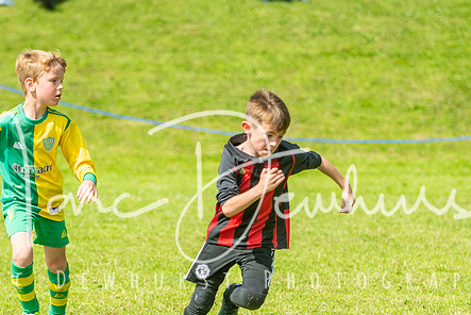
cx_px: 225
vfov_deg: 5.2
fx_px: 3469
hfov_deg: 7.8
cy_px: 195
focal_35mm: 265
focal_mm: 135
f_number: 3.2
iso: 250
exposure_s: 1/2500
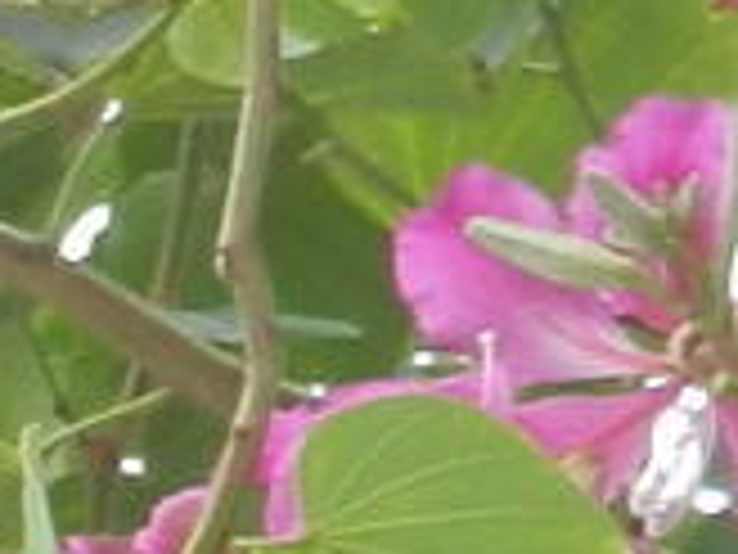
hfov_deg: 12.9
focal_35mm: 148
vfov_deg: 9.5
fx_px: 3155
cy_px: 1036
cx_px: -198
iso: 160
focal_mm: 6.9
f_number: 4
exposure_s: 1/60
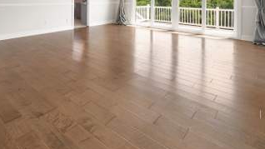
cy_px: 2
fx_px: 162
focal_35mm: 23
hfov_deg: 77.2
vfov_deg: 43.1
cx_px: 98
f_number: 7.1
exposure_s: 1/15
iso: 200
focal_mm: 7
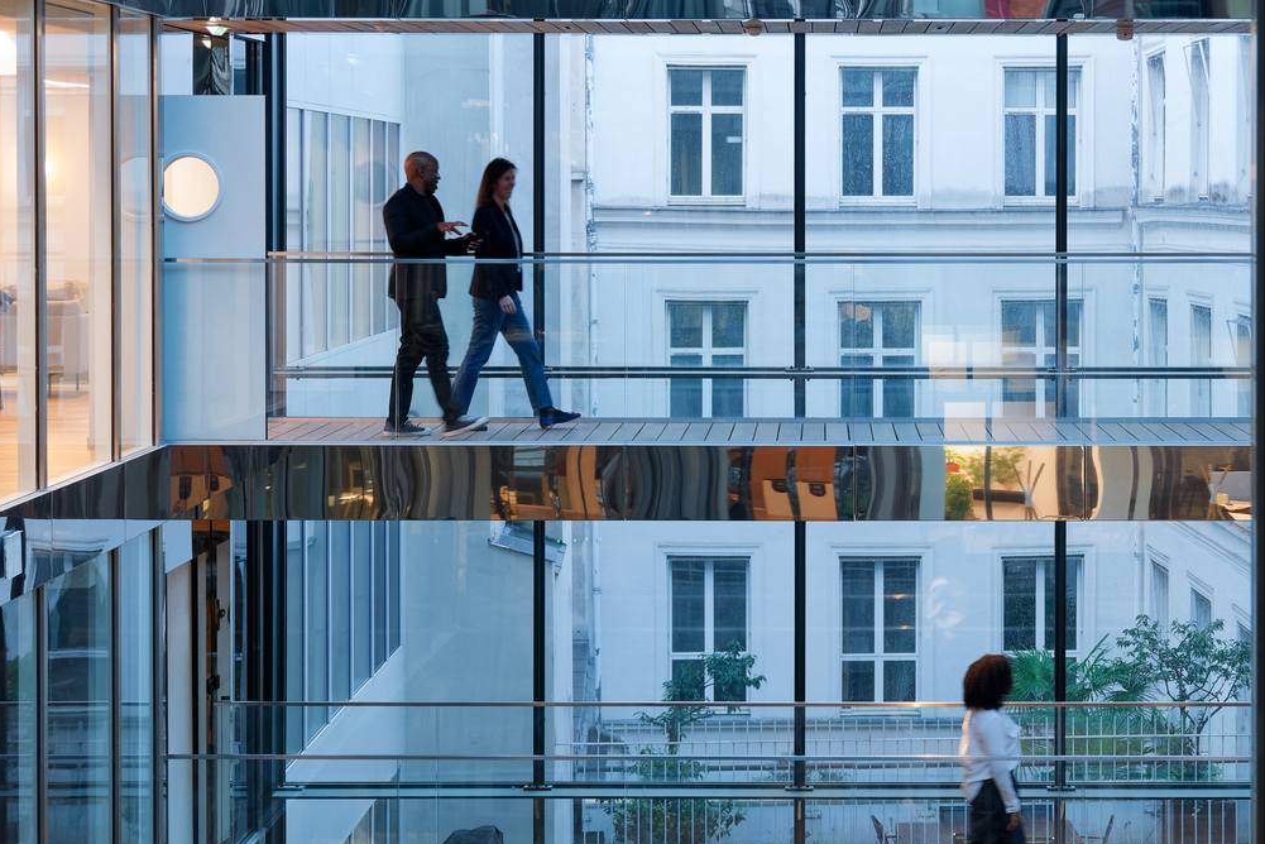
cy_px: 540
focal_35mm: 72
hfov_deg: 28.0
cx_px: 758
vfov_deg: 18.9
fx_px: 2531
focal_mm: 34
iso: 800
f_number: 2.8
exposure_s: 1/40
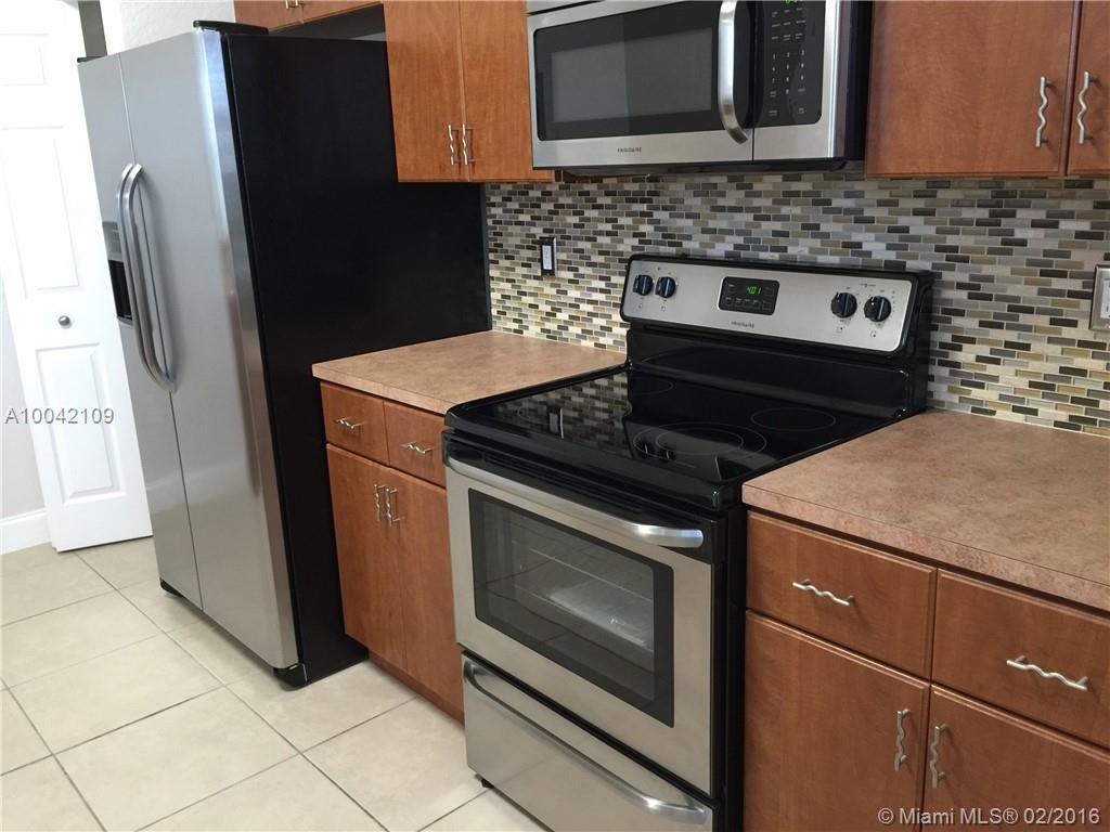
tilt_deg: -15.8
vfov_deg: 48.2
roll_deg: +0.3
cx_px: 555
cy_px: 416
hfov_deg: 61.7
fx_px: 930
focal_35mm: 29
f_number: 2.2
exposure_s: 1/15
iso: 100
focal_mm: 4.15
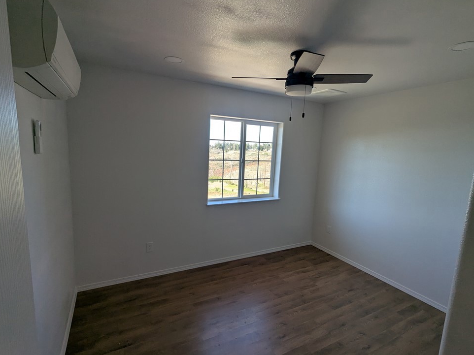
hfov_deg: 91.0
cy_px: 183
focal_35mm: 17
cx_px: 237
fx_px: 233
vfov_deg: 74.7
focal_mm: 2.35
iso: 60
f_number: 2.2
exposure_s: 1/200
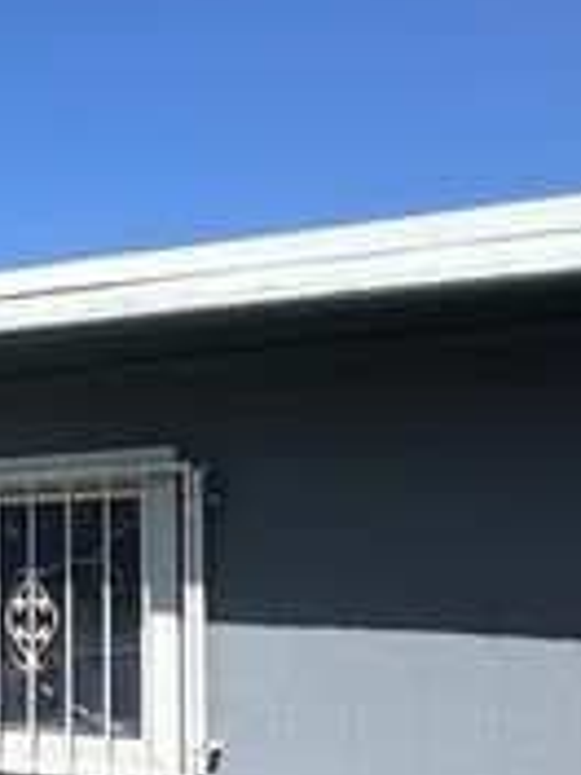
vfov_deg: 35.8
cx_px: -44
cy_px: 517
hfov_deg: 25.7
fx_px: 1186
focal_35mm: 53
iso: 40
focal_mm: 2.22
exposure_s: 1/2817
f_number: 2.2
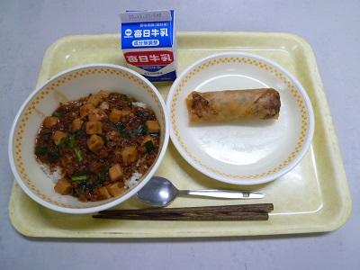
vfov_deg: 56.8
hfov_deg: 71.6
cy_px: 135
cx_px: 180
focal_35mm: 24
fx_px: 250
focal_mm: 4.3
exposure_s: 1/60
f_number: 2.2
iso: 200
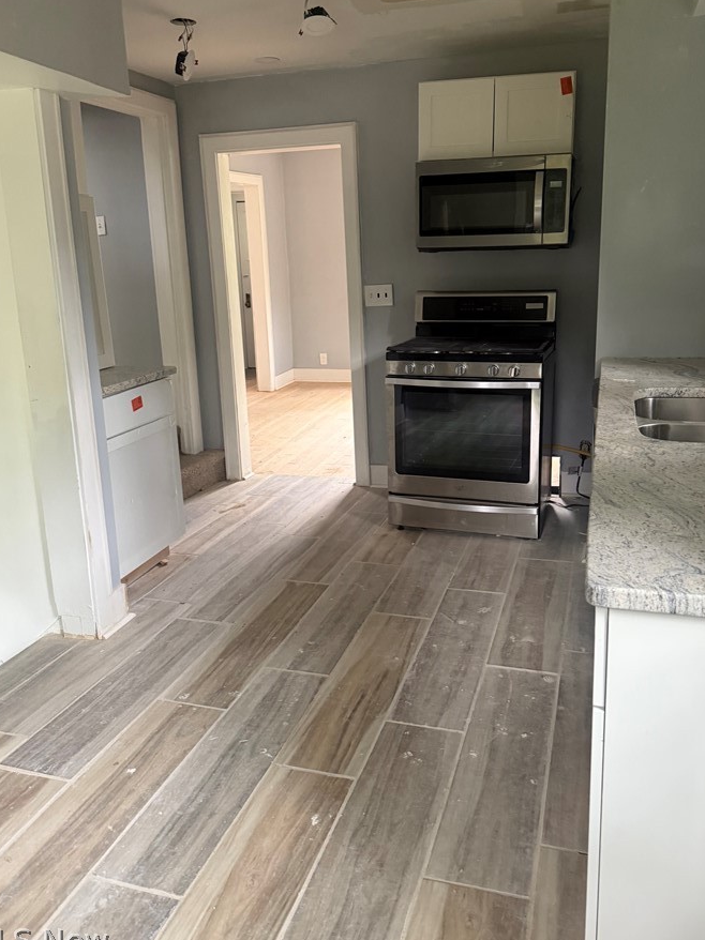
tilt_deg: -12.0
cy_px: 416
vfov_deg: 63.3
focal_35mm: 28
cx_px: 372
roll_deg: +1.2
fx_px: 761
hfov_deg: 49.7
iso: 500
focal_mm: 6.76
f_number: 1.78
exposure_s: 1/60
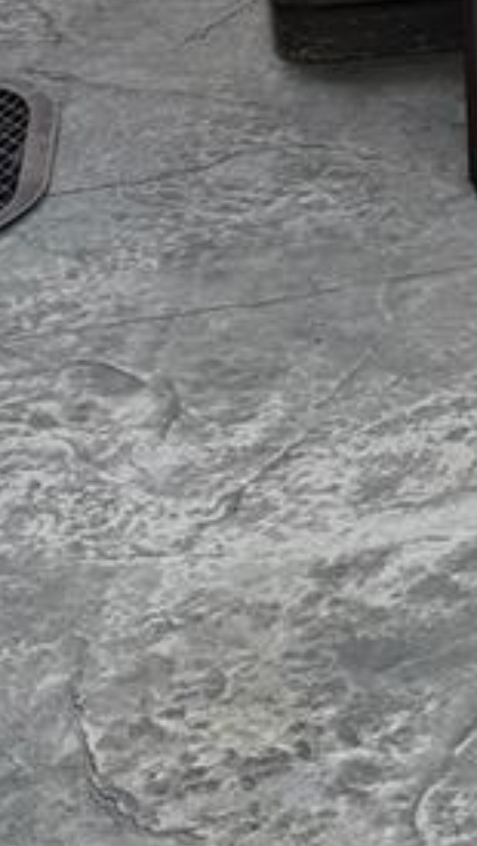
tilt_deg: -4.7
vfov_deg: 16.4
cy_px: -566
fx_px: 2559
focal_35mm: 114
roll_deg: +3.2
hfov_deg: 9.7
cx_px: 1028
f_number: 1.78
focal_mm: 6.76
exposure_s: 1/351
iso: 80
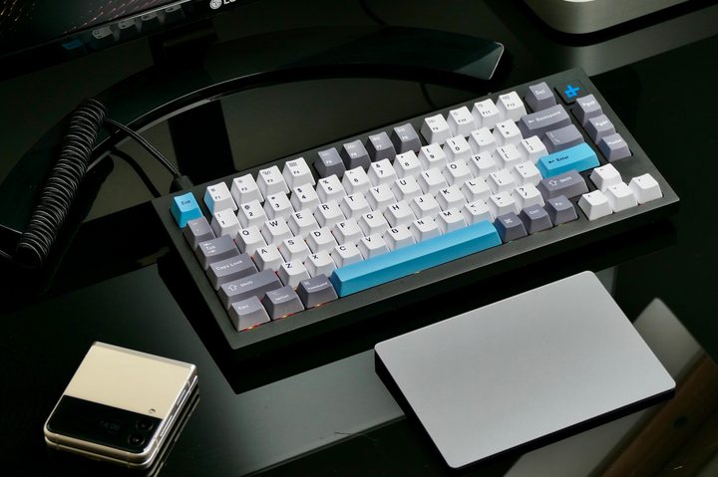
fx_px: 2431
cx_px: 359
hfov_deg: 16.8
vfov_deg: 11.2
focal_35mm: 122
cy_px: 238
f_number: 4.5
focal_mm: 44.41
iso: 125
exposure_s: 1/80
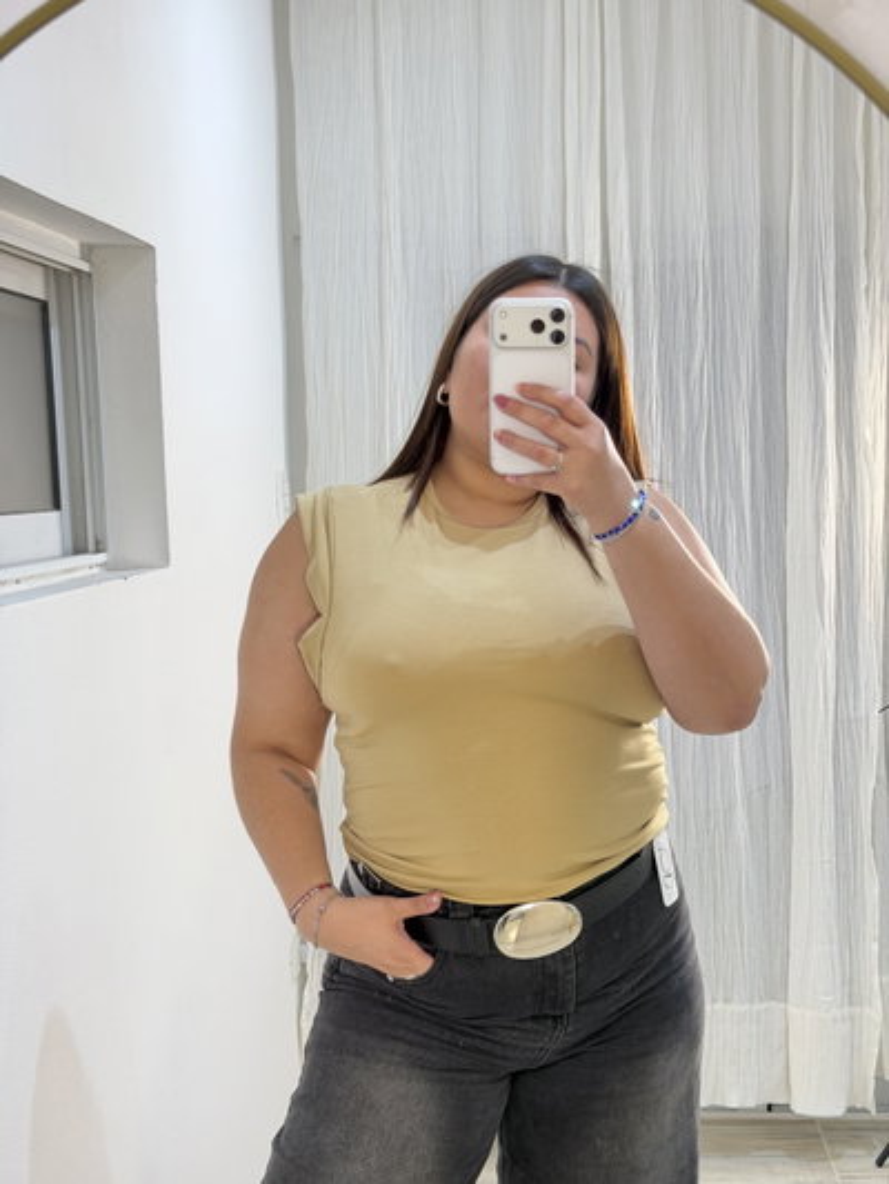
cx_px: 444
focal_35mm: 48
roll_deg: +1.6
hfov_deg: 30.3
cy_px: 592
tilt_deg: -12.4
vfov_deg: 39.6
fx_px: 1643
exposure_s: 1/50
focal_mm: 6.76
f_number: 1.78
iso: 125
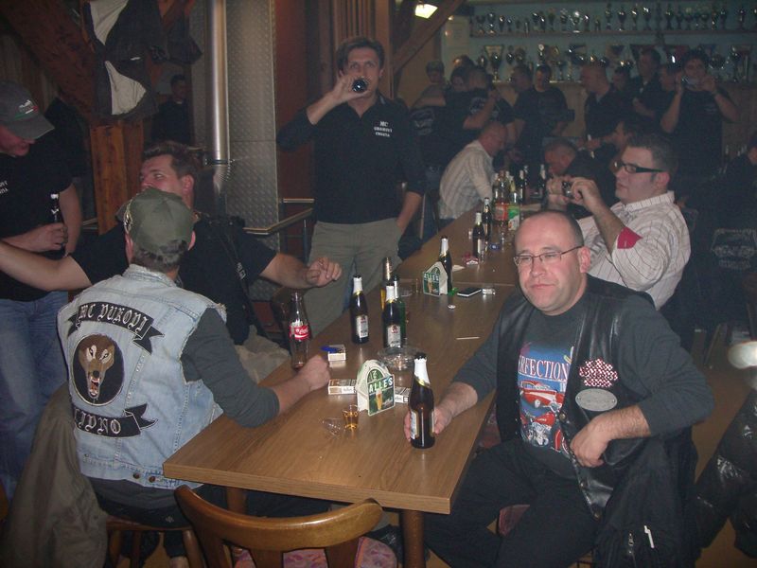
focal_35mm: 35
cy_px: 284
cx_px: 378
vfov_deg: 40.7
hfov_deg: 52.6
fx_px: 765
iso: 200
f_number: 2.6
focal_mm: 5.8
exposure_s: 1/60
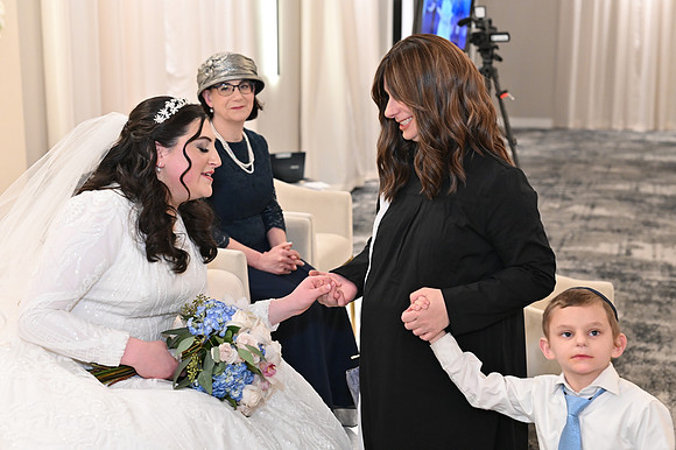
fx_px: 938
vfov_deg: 27.0
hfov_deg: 39.6
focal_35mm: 50
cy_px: 225
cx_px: 338
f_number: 4
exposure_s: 1/100
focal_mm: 50
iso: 3200
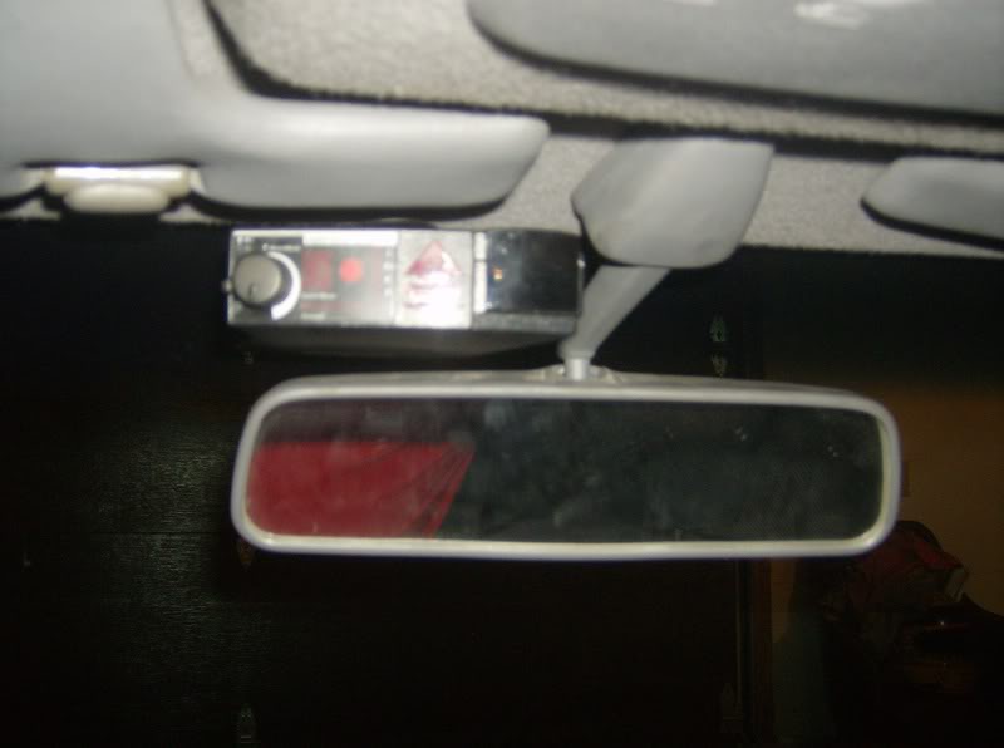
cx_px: 502
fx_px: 1042
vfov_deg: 39.5
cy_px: 374
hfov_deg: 51.5
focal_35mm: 36
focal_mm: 6
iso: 200
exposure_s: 1/60
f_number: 2.8
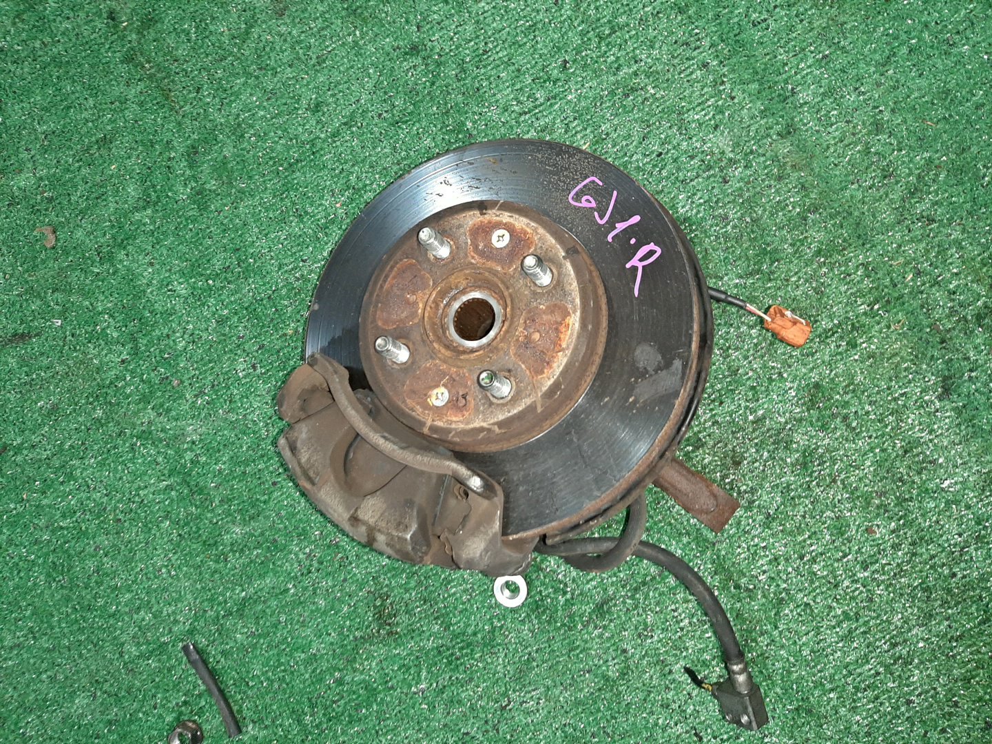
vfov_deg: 53.1
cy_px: 372
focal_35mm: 26
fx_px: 745
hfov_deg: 67.3
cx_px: 496
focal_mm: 3.93
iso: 195
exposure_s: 1/25
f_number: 1.7
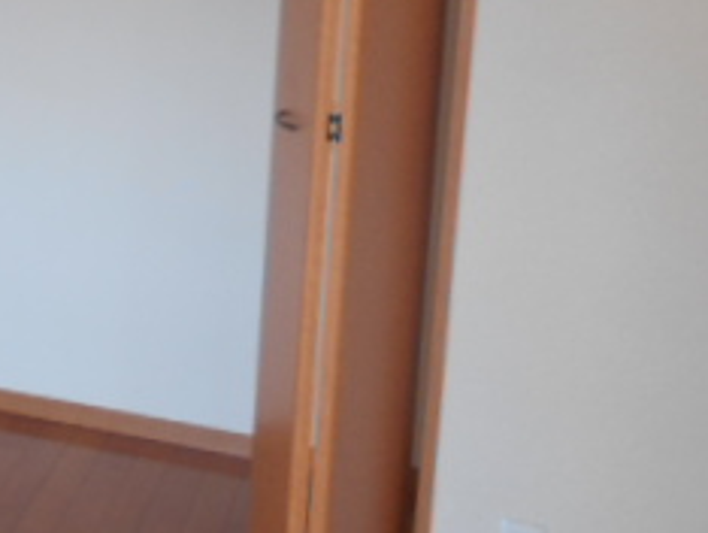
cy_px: -21
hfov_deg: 24.9
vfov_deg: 20.0
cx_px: -127
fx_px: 1454
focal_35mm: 71
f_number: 3.2
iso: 80
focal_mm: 4.6
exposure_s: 1/30
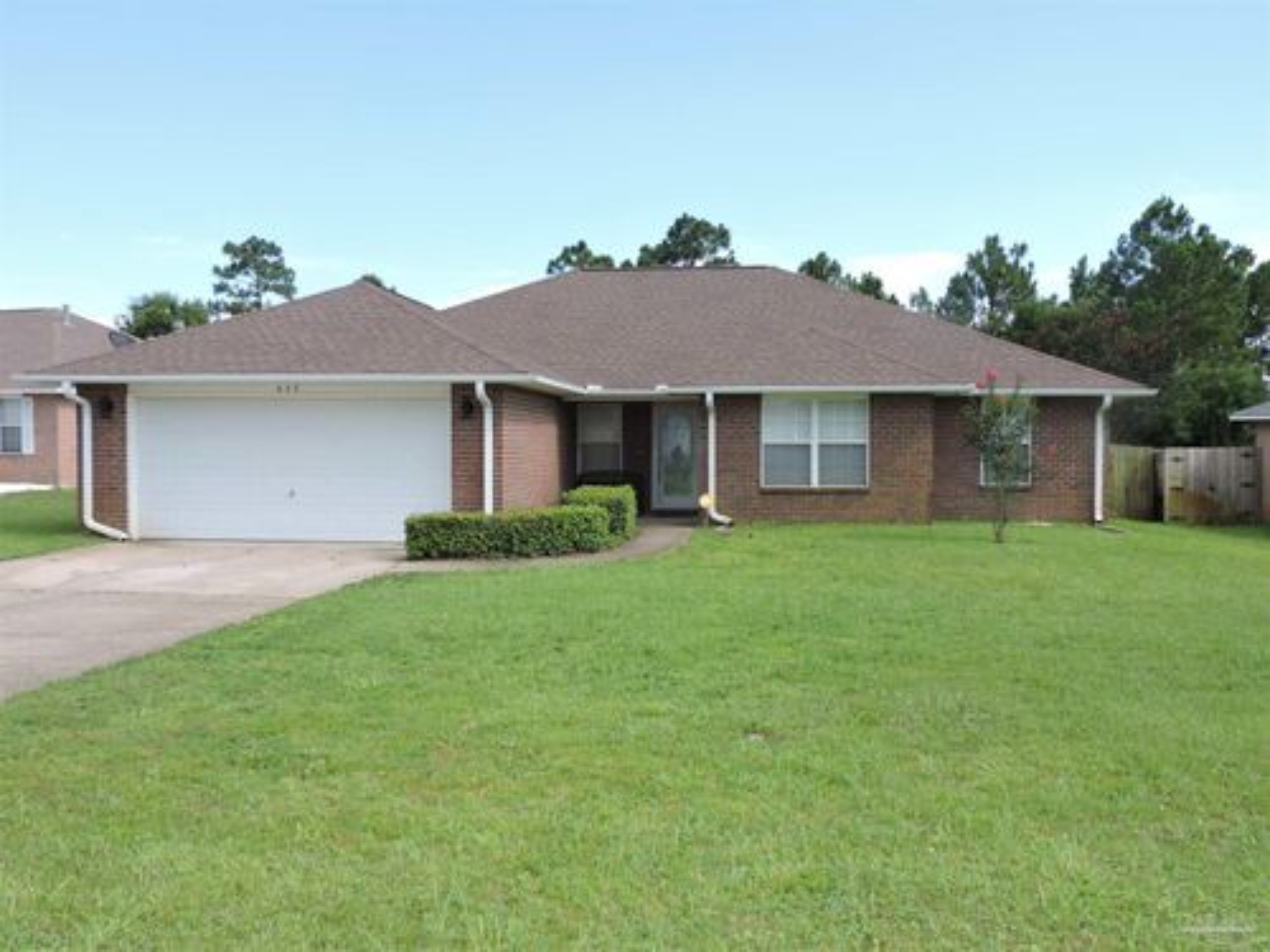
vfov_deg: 46.8
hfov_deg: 60.0
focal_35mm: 30
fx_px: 1101
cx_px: 635
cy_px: 476
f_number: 3.1
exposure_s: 1/1600
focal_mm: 5.4
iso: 320
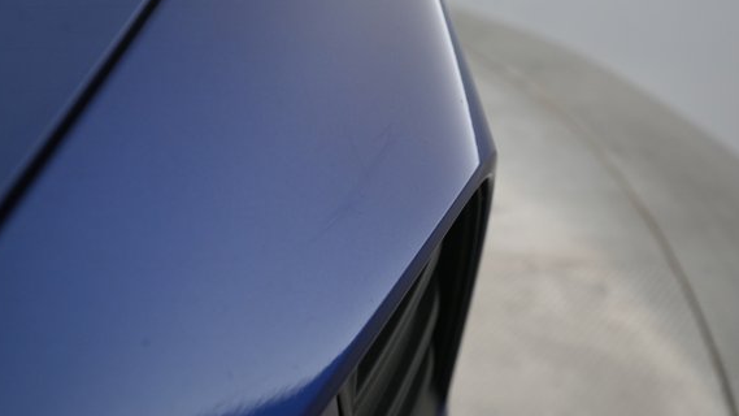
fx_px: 647
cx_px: 379
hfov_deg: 59.5
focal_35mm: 33
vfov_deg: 35.4
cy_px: 152
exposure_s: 1/100
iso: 2000
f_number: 5
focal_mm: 28
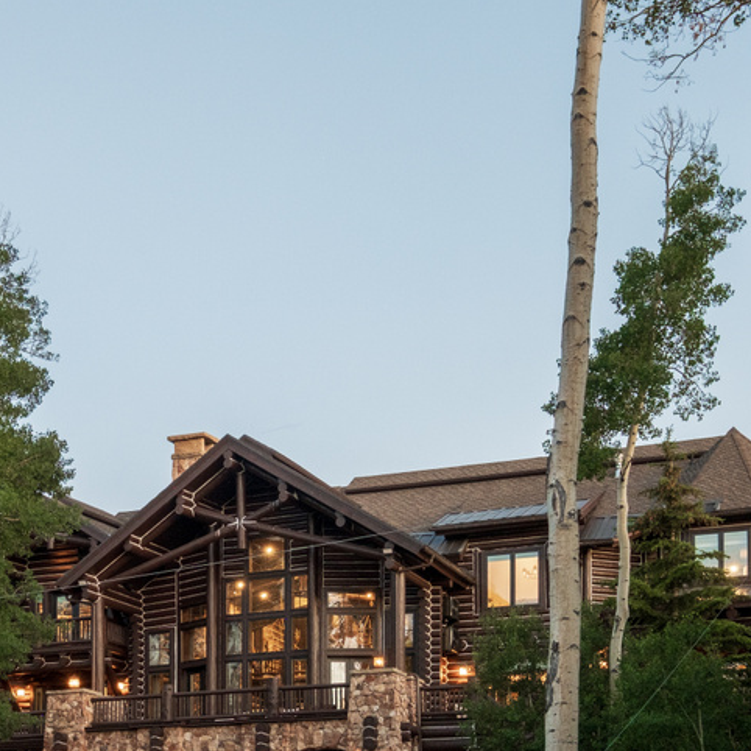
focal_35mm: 65
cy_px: 468
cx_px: 145
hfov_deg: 26.0
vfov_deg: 26.4
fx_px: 1595
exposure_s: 1/6
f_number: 8
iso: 400
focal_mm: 24
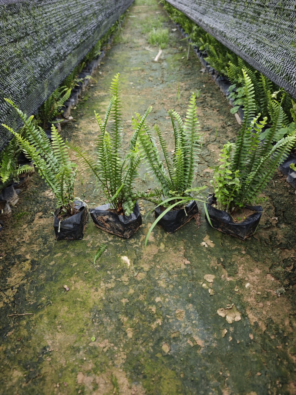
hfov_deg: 58.9
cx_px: 148
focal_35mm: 23
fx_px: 262
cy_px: 198
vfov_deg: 73.9
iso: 50
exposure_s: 1/334
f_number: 1.6
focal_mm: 6.55
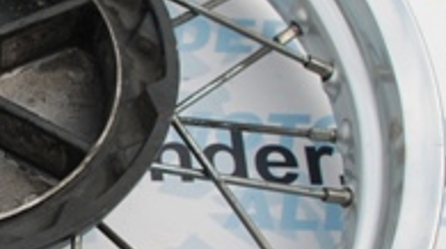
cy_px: 178
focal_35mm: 114
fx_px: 1346
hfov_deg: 18.0
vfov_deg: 10.6
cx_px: -66
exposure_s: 1/160
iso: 100
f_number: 6.3
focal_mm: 22
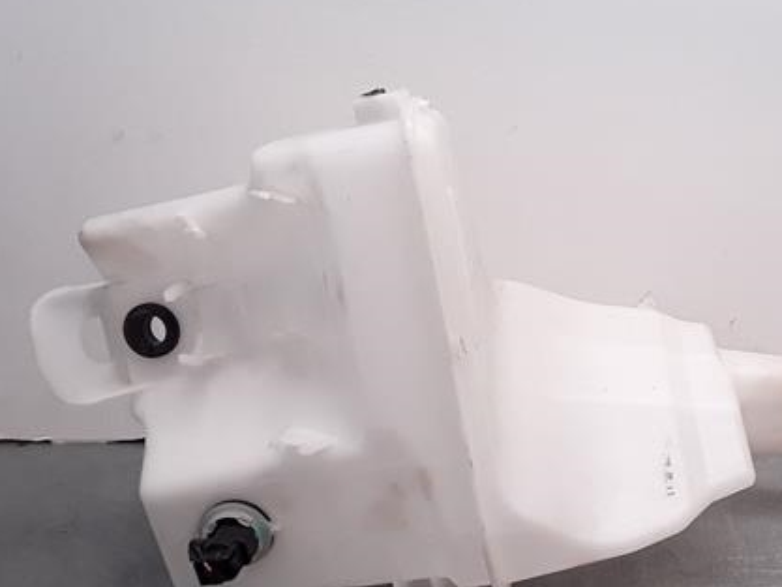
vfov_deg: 33.5
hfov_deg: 42.8
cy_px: 366
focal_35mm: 43
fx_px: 972
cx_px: 563
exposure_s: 1/188
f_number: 1.9
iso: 100
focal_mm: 2.91
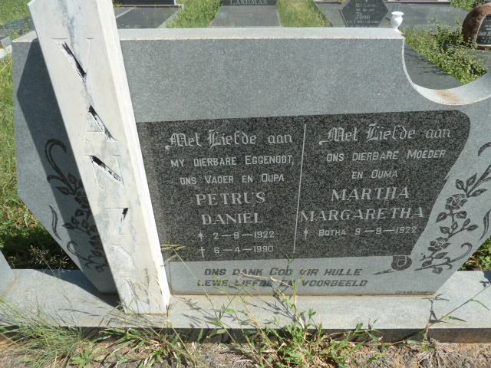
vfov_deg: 54.9
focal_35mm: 25
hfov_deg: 69.4
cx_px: 246
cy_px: 184
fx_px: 355
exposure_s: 1/500
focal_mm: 4.1
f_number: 4
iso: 80
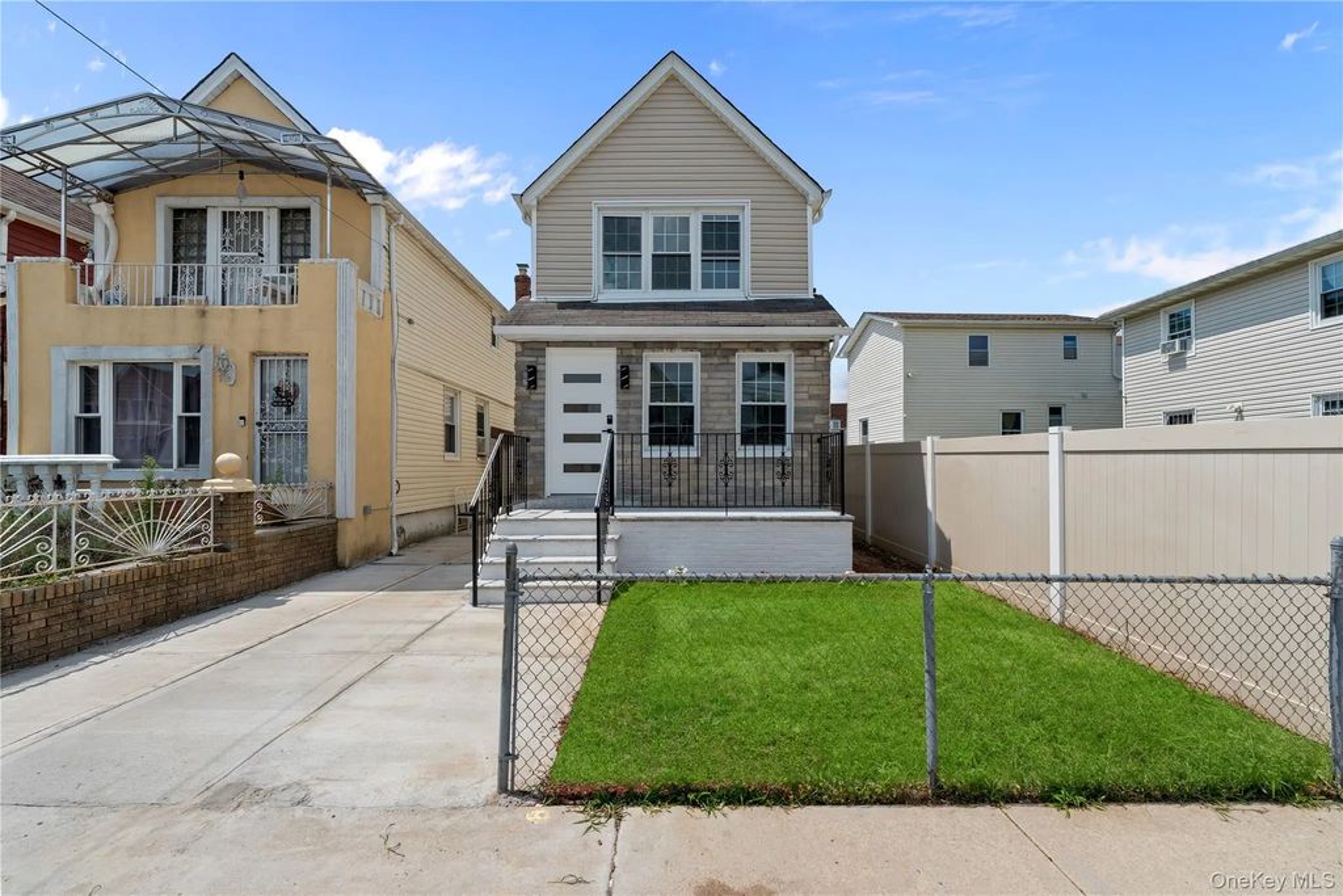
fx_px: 522
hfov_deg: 104.2
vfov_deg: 81.2
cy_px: 448
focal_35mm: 14
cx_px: 672
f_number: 8
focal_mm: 14
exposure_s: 1/400
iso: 100
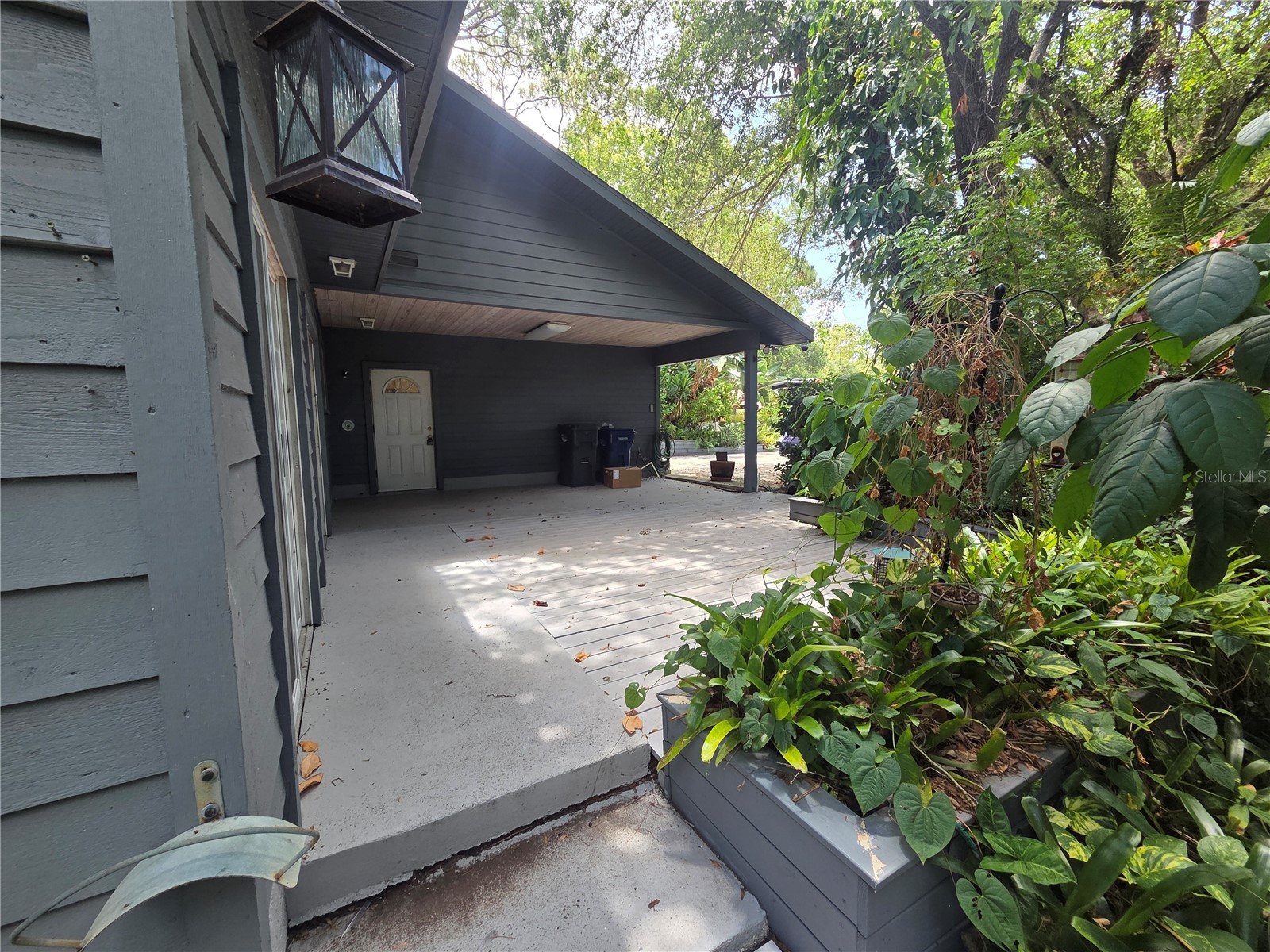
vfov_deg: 89.9
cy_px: 476
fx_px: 477
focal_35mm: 13
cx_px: 635
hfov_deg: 106.2
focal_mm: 2.2
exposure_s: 1/153
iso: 50
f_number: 2.2
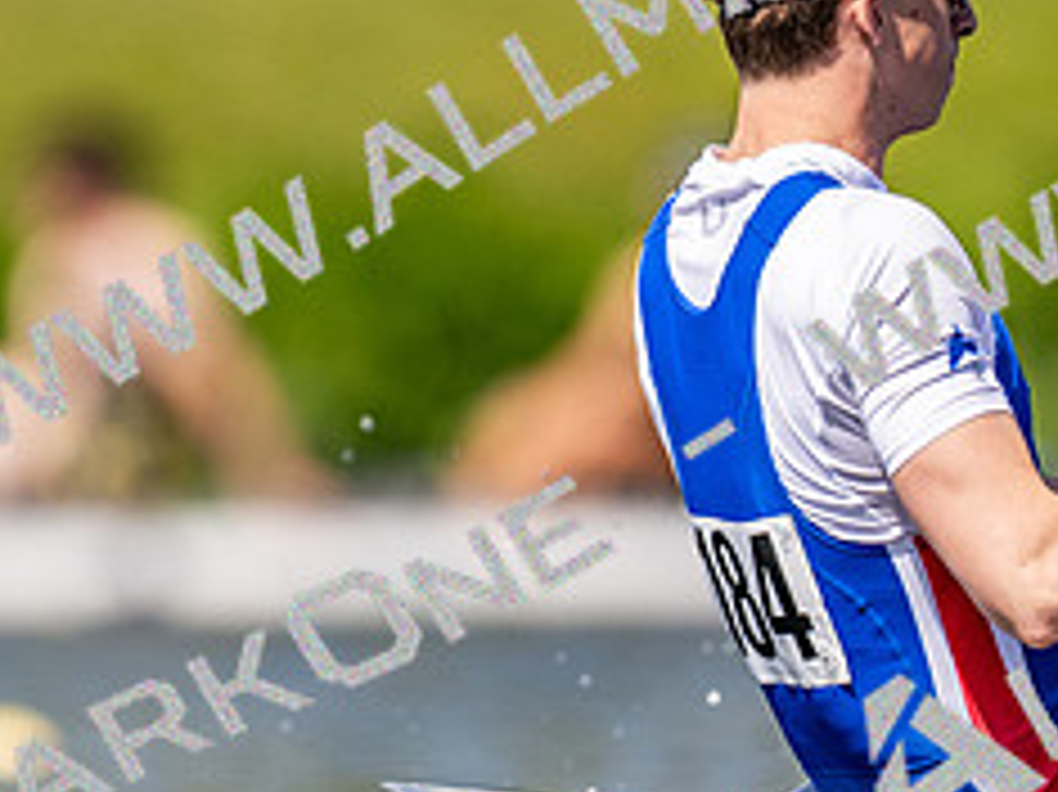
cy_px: 464
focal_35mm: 2133
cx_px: 477
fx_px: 65160
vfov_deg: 0.7
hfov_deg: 0.9
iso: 250
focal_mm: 600
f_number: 4
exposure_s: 1/2500
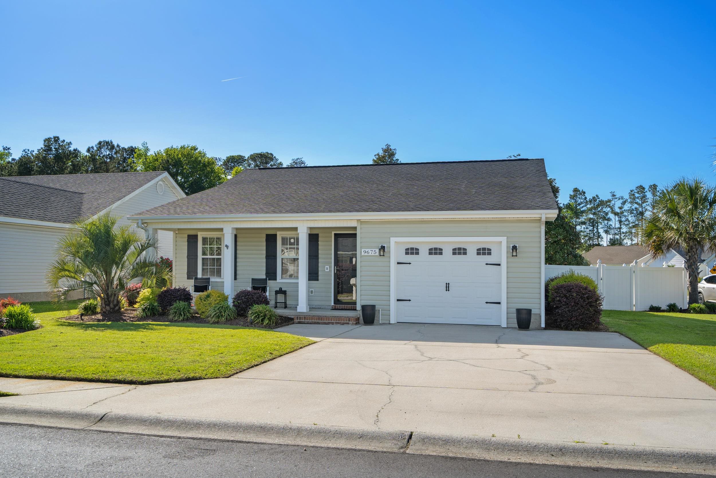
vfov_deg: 42.3
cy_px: 239
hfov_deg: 60.3
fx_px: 617
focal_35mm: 31
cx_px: 358
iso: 200
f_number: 8
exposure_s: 1/250
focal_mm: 31
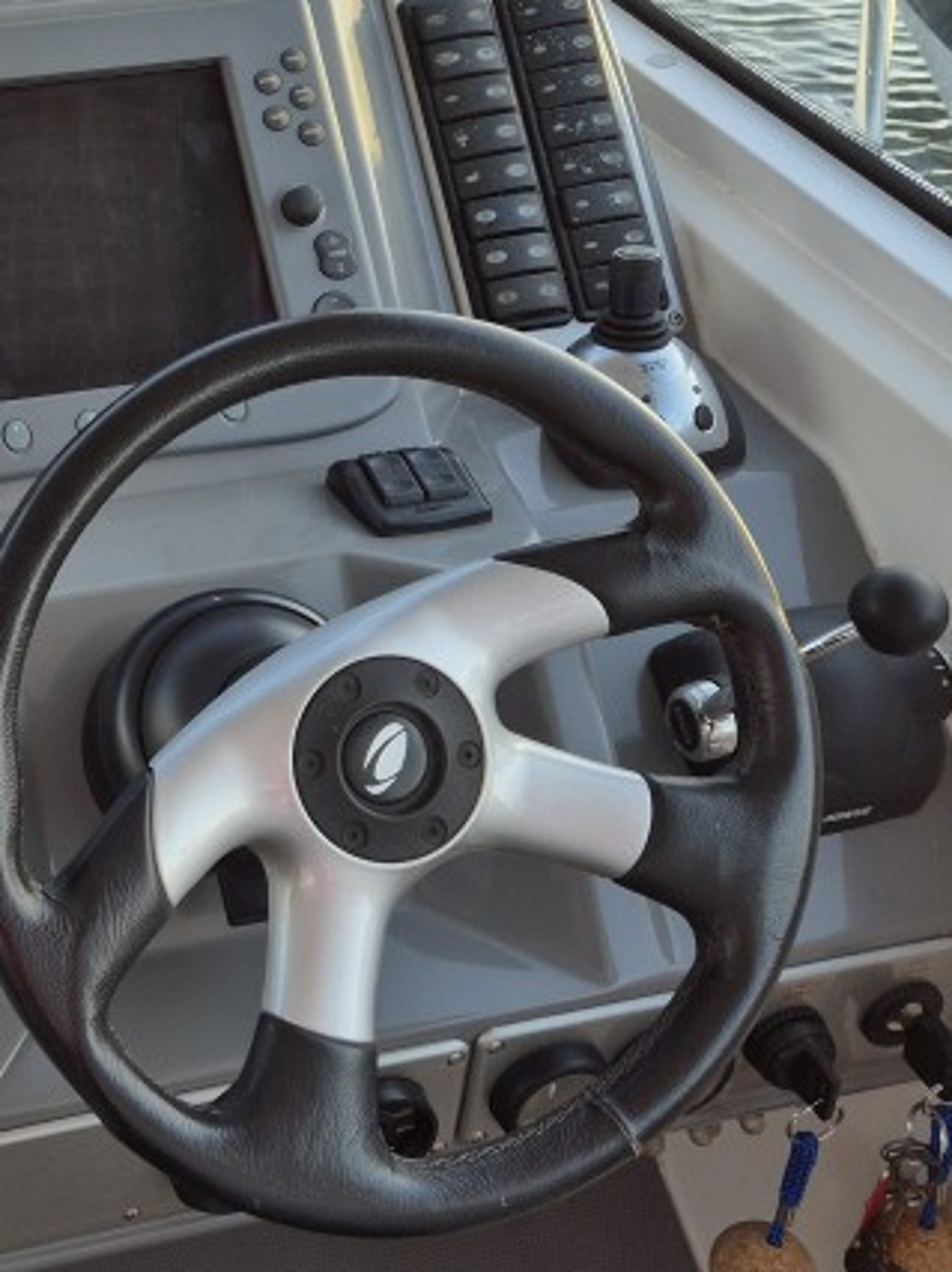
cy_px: 469
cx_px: -75
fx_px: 1982
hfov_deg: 25.2
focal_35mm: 54
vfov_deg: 35.3
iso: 32
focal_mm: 5.4
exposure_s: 1/180
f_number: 1.8
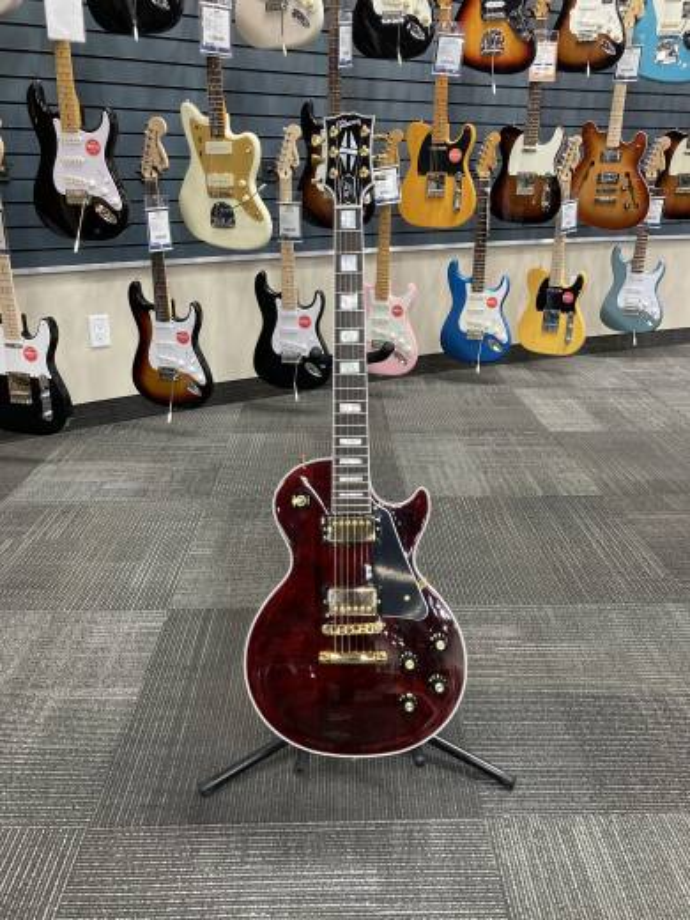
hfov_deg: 49.7
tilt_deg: -19.7
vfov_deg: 63.4
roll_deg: -0.9
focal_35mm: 28
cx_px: 345
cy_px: 460
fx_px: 744
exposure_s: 1/60
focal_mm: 3.99
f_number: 1.8
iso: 125
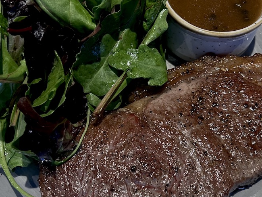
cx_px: 137
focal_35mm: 48
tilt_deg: -64.4
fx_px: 363
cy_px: 110
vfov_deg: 30.3
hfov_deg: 39.6
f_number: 1.5
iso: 320
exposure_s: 1/50
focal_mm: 5.7
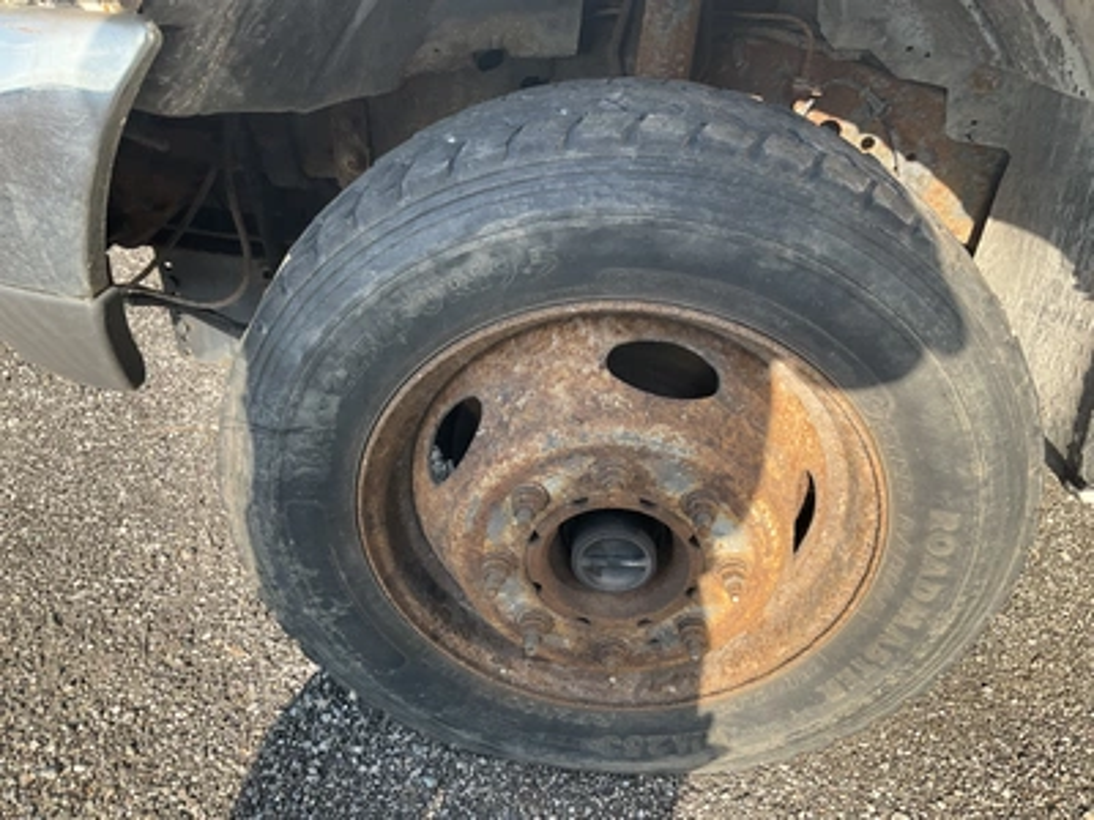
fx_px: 917
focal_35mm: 29
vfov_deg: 48.2
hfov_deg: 61.7
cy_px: 410
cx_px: 547
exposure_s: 1/412
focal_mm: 3
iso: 25
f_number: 1.8
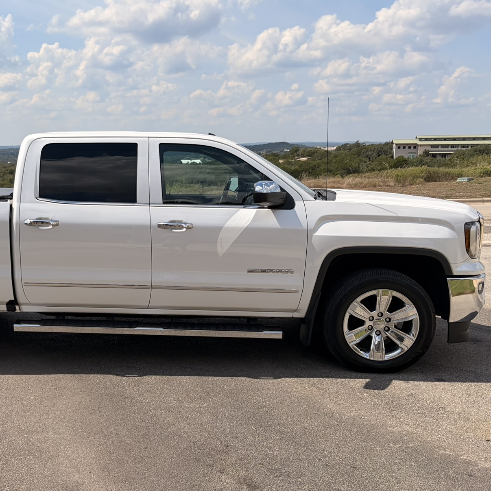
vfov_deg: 42.8
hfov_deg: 41.4
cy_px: 262
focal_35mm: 39
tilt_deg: -11.6
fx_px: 626
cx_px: 114
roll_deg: +0.7
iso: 50
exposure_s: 1/5348
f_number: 1.6
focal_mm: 5.96
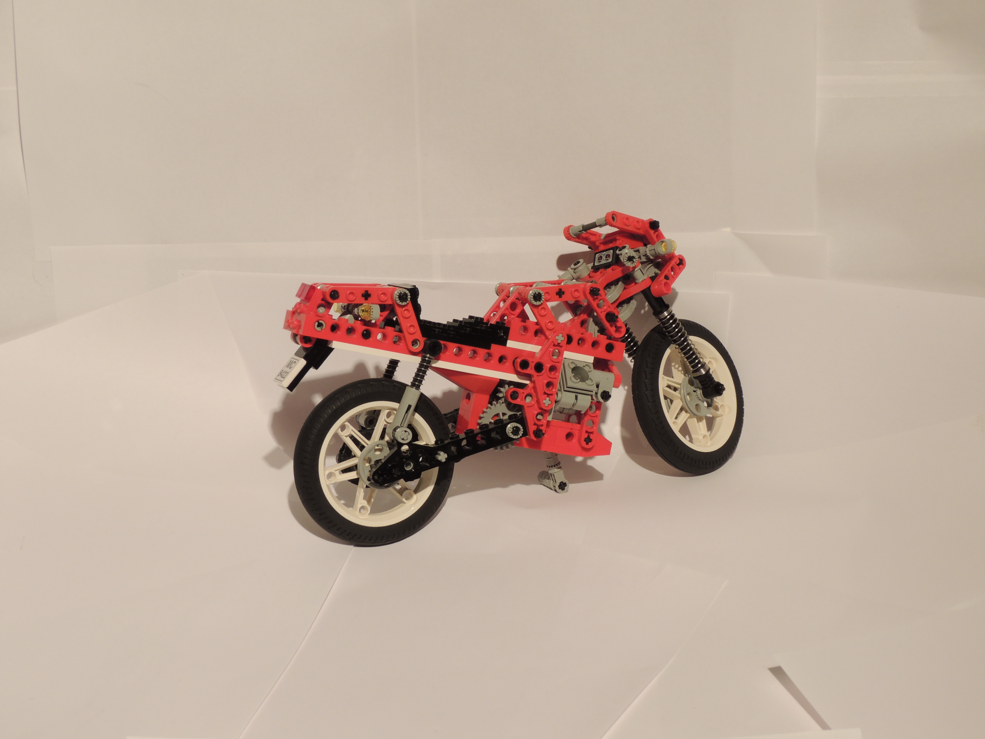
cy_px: 370
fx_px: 1992
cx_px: 492
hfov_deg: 27.8
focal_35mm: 70
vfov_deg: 21.0
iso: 100
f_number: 6.8
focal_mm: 12.4
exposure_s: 1/2.5
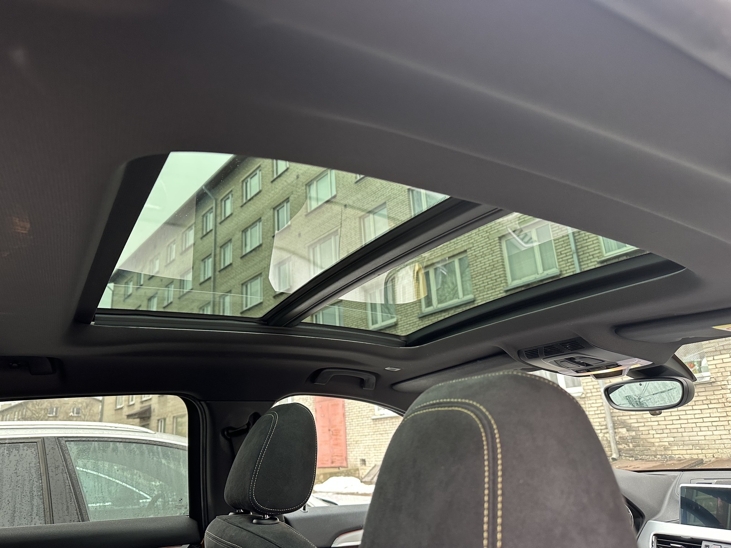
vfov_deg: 56.8
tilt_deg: +17.6
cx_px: 366
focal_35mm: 24
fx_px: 507
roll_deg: +3.9
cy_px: 274
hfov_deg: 71.6
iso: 200
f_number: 1.78
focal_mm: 6.86
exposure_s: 1/67
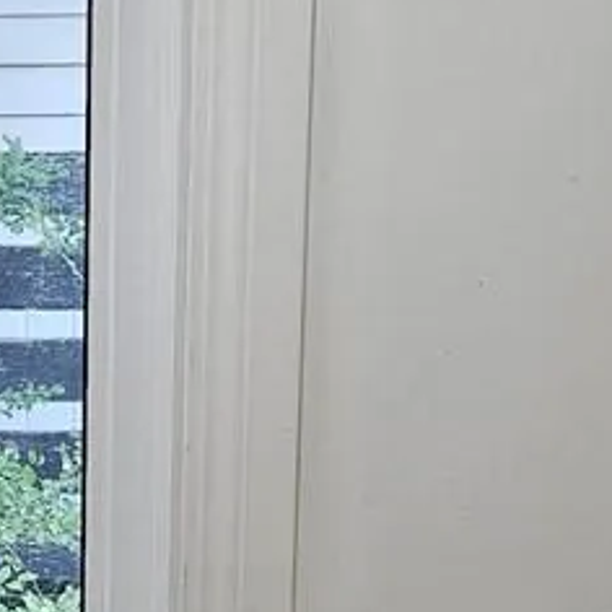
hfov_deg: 12.4
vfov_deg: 12.4
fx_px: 2760
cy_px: 731
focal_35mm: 138
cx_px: -101
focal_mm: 5.4
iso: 250
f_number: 1.8
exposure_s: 1/120
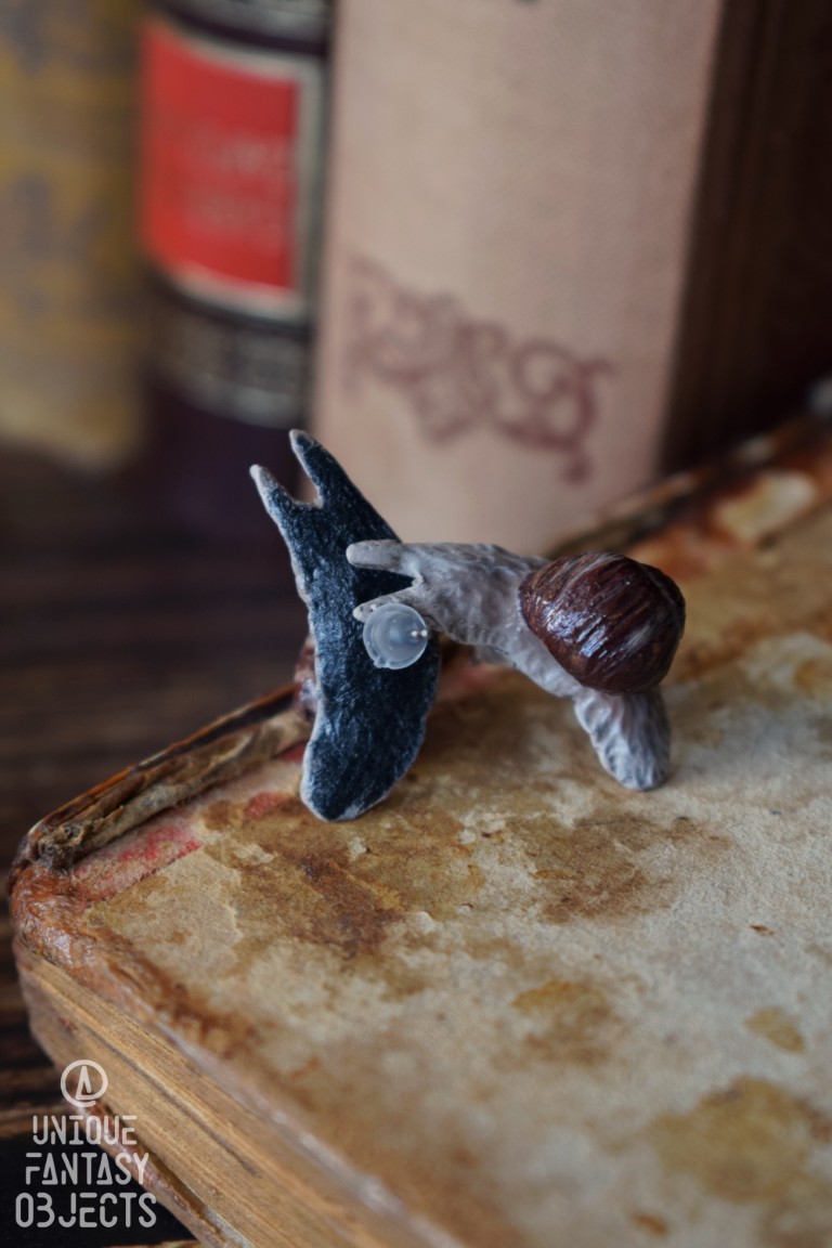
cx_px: 416
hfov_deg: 16.6
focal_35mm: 82
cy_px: 624
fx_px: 2860
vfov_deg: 24.6
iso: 720
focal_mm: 55
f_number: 5.6
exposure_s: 1/60
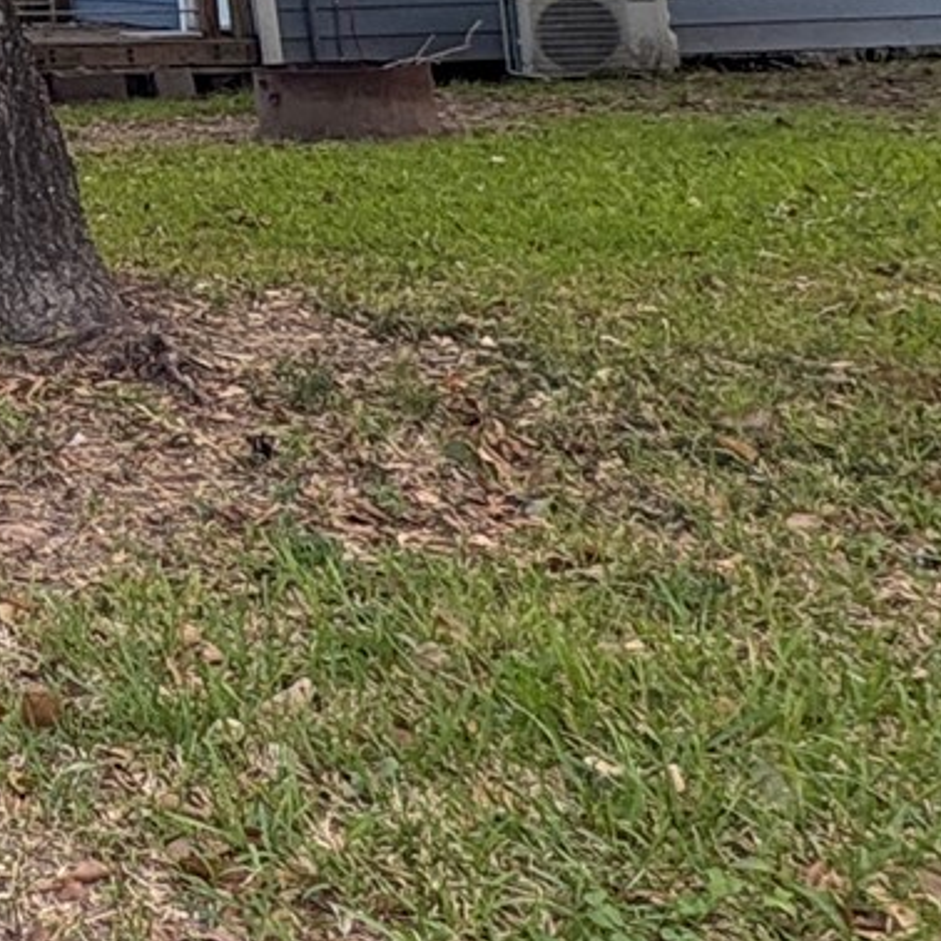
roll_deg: +1.6
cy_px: -234
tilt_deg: +7.1
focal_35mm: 67
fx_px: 2061
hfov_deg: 17.4
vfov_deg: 23.2
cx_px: -996
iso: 64
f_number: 2.2
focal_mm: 2.22
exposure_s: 1/144
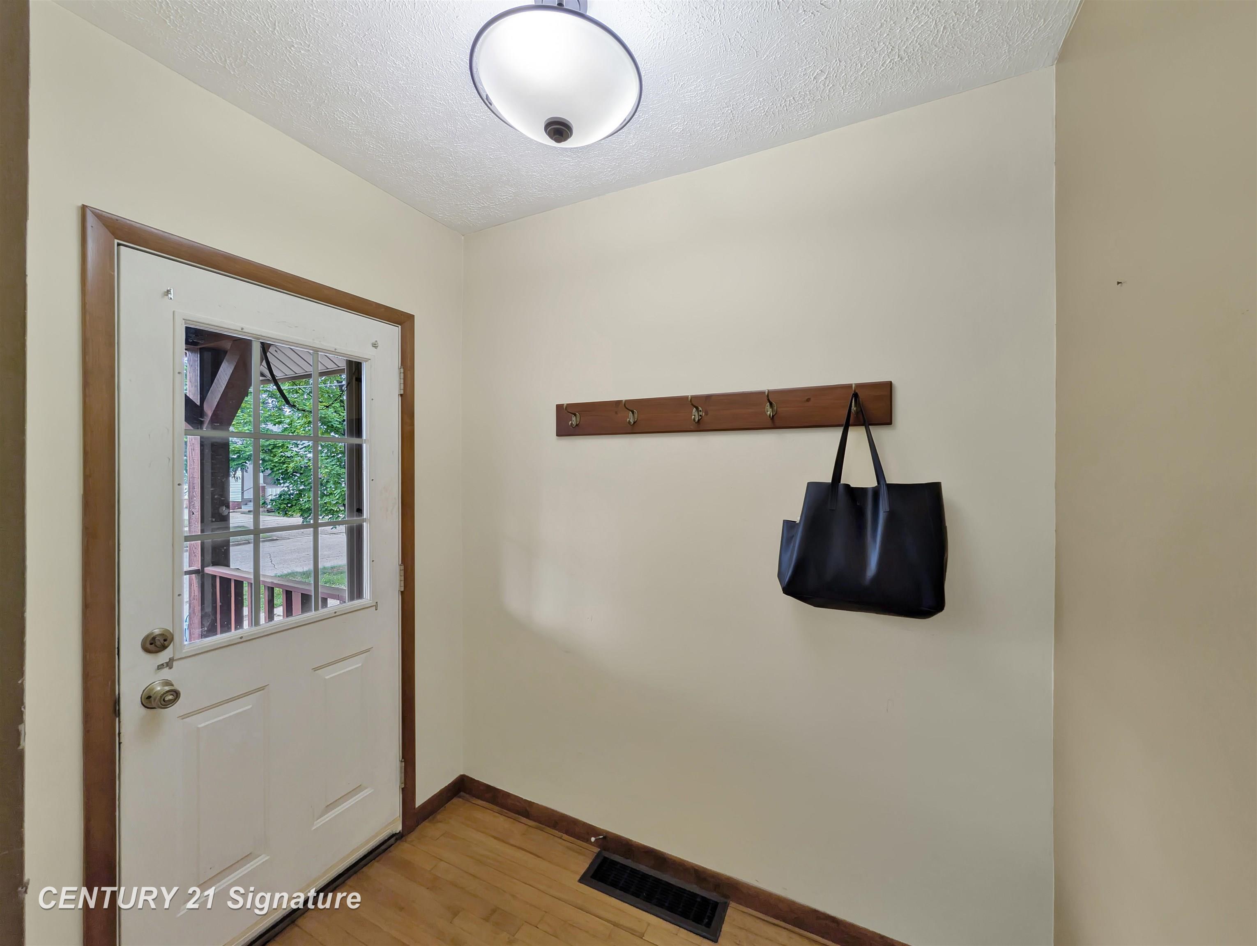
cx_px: 628
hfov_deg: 110.5
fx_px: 436
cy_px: 473
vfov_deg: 94.6
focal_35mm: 12
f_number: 1.7
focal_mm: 2.02
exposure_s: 1/175
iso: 47
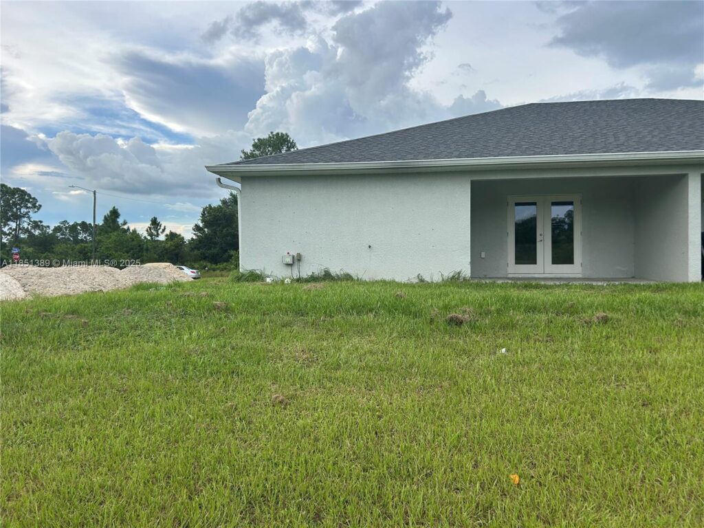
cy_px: 264
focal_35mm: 26
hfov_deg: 67.3
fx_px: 529
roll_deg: +0.4
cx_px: 352
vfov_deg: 53.1
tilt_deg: -0.1
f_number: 1.5
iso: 50
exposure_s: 1/1468
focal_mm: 5.7
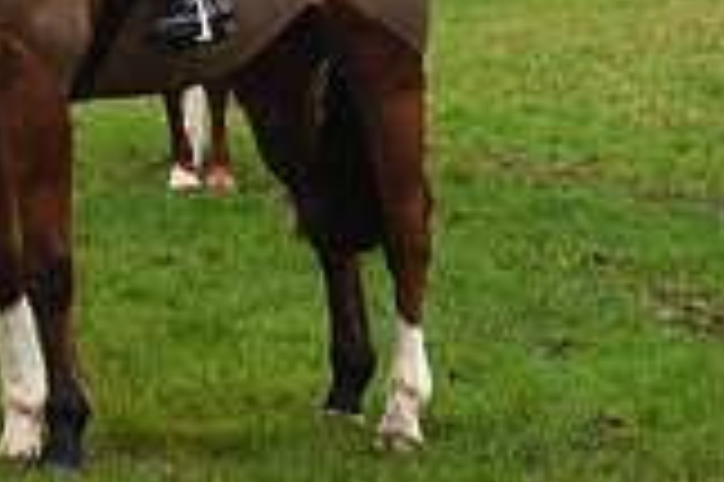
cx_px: -472
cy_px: -302
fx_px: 6148
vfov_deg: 4.4
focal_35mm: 306
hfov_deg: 6.6
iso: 4000
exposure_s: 1/800
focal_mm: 85
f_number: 4.5
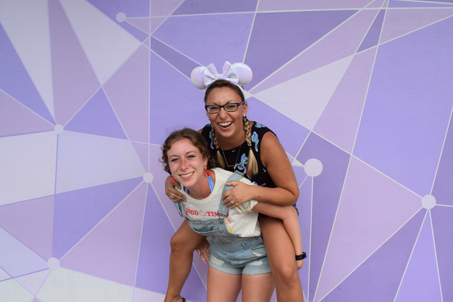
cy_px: 151
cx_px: 226
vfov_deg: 38.4
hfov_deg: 55.1
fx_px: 434
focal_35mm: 34
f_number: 8
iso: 360
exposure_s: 1/250
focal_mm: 23
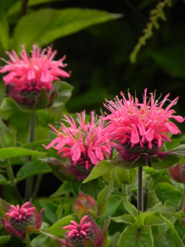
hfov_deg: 3.1
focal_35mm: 481
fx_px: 3428
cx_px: 92
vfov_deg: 4.1
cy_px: 124
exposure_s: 1/320
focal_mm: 85.6
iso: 160
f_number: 5.6
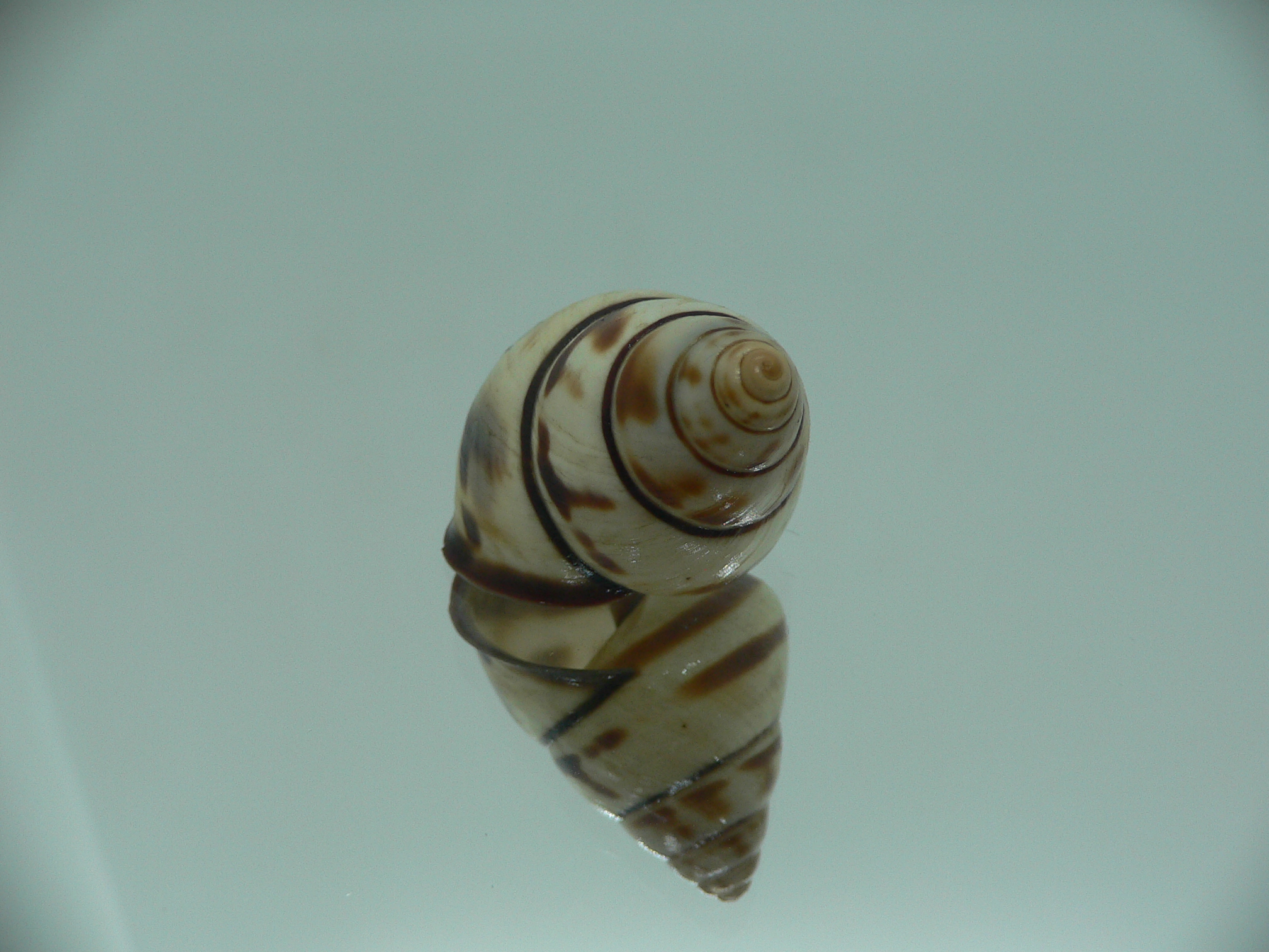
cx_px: 634
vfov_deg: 40.7
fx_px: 1283
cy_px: 476
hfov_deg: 52.6
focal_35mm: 35
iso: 80
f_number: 2.8
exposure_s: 1/60
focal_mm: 4.6
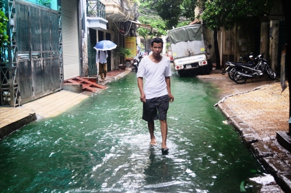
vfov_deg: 29.8
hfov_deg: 43.7
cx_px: 146
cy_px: 96
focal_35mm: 45
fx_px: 363
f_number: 5
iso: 500
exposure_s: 1/30
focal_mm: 30
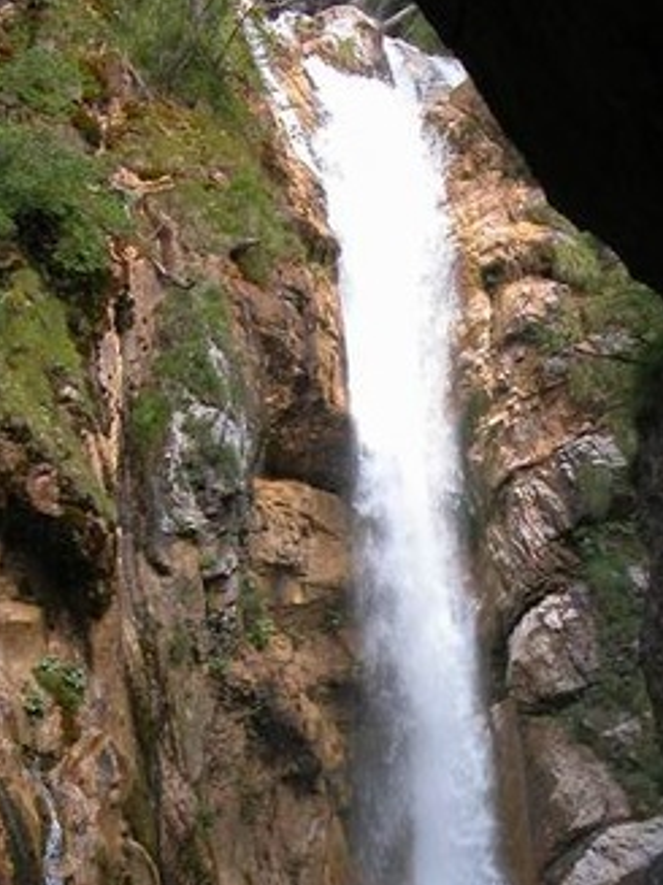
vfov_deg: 19.7
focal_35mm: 99
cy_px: 658
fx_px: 2530
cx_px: 365
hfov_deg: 14.9
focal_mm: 13.7
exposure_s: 1/156
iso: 100
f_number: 3.9
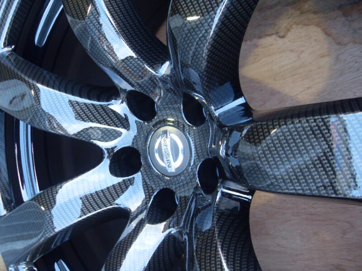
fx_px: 366
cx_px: 181
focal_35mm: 35
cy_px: 136
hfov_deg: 52.6
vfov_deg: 40.7
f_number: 2.8
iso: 200
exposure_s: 1/45
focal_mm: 6.3
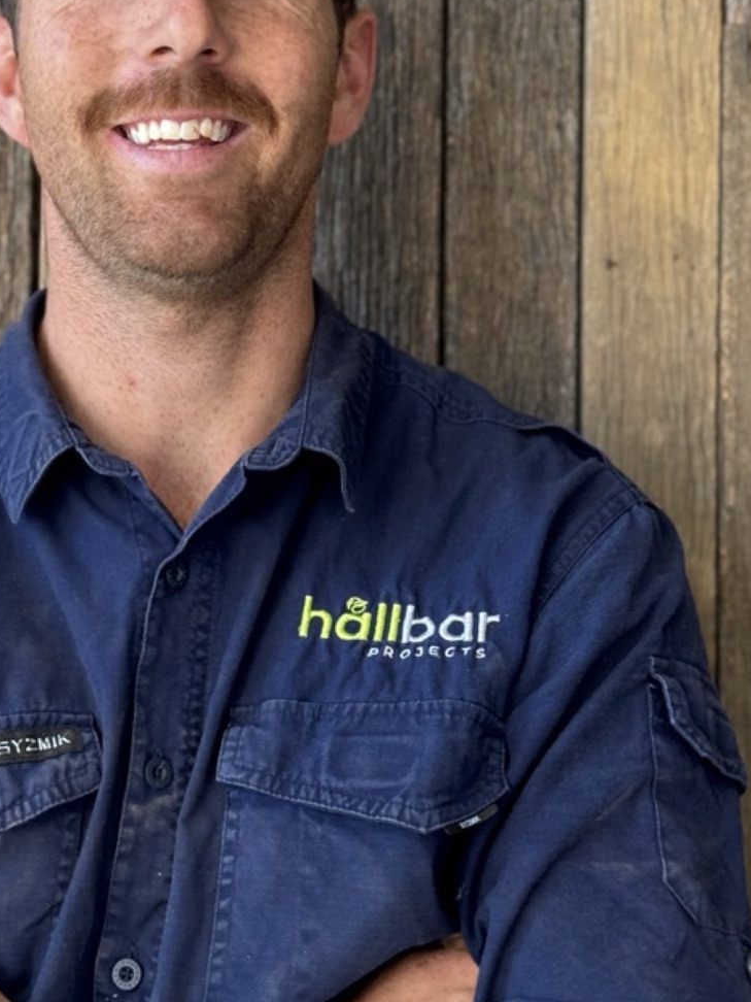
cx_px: 174
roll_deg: -1.4
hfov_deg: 18.5
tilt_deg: +1.8
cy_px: 334
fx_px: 2285
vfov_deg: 24.6
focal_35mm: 79
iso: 100
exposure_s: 1/101
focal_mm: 6.86
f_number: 1.78
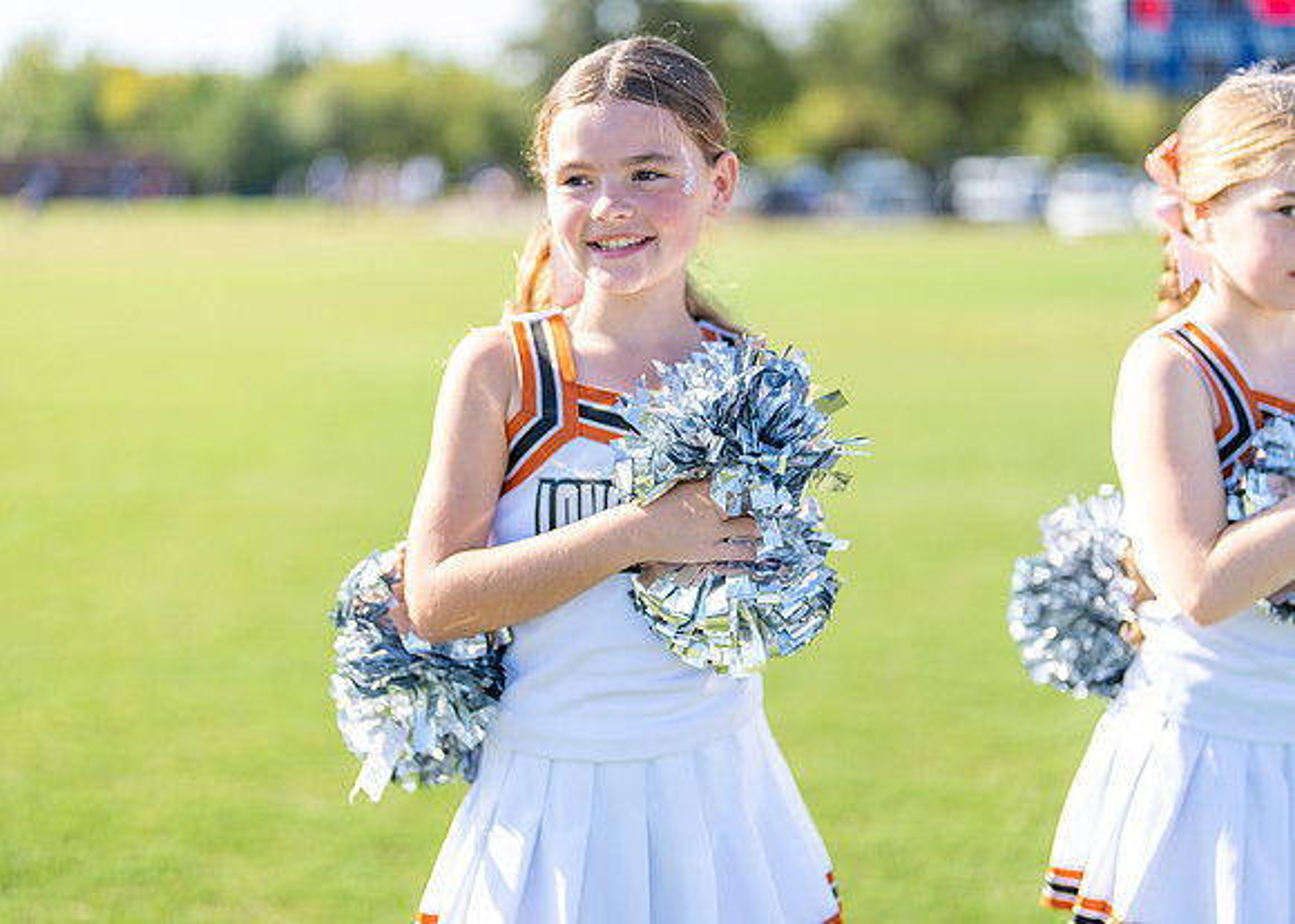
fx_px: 1926
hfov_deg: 37.2
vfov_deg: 27.0
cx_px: 648
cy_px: 462
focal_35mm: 52
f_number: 1.2
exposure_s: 1/2000
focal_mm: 50
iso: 100
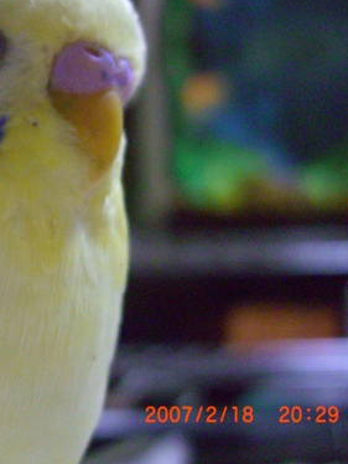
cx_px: -10
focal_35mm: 65
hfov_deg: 21.7
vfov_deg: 29.7
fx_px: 870
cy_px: 177
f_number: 2.8
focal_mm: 7.9
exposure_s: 1/50
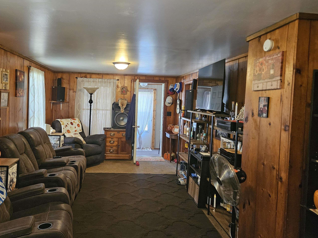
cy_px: 107
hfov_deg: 63.0
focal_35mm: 28
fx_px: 257
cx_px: 130
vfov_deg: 49.7
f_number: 1.8
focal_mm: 5.4
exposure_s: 1/120
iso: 800
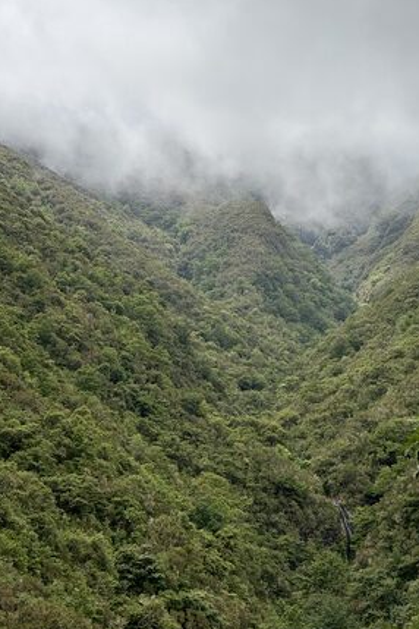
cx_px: 218
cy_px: 320
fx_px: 1466
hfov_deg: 16.3
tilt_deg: +12.2
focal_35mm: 84
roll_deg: +0.3
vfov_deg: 24.2
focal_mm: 9
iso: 32
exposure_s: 1/911
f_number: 2.8
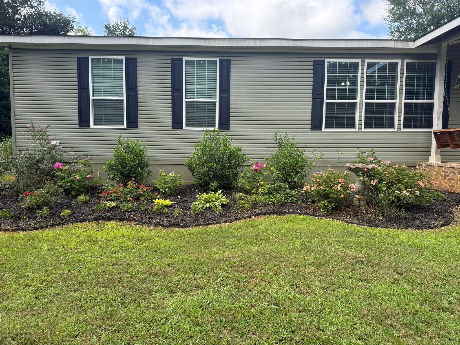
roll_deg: -0.7
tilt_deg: -4.1
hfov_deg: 71.6
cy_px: 172
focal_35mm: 24
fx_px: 319
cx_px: 230
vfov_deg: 56.8
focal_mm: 6.76
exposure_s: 1/1250
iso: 100
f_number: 1.78
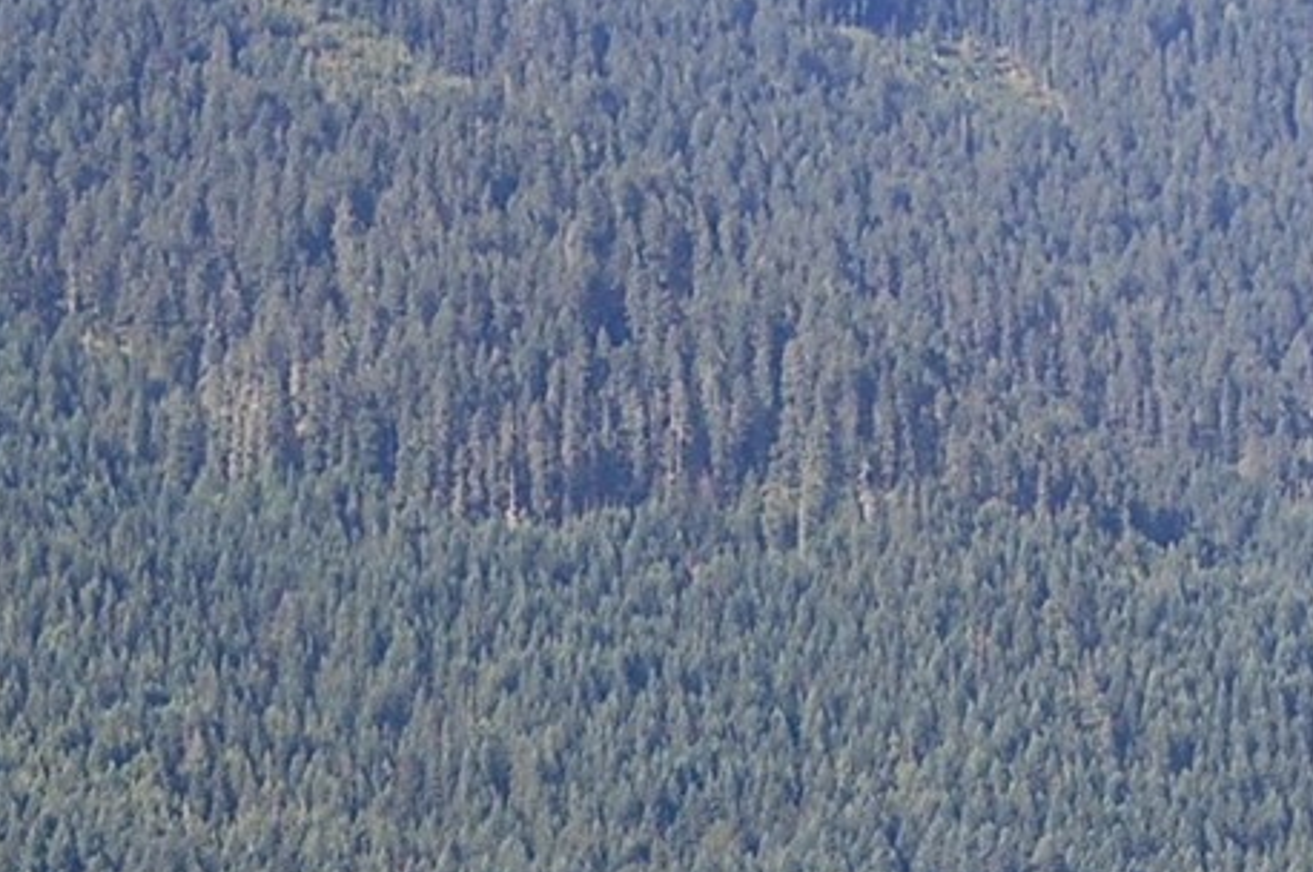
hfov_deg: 12.3
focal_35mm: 167
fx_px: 6082
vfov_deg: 8.1
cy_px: 1241
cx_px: 589
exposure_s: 1/250
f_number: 10
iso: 400
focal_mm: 30
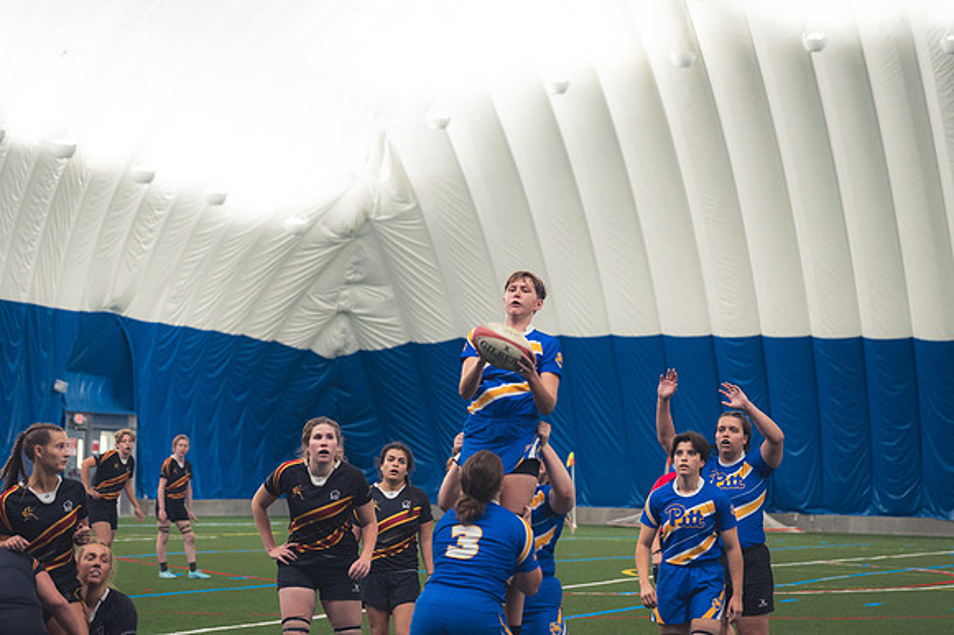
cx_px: 477
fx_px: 2781
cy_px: 318
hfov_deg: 19.5
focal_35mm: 105
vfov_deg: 13.0
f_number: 2.8
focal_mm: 70
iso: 1800
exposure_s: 1/320
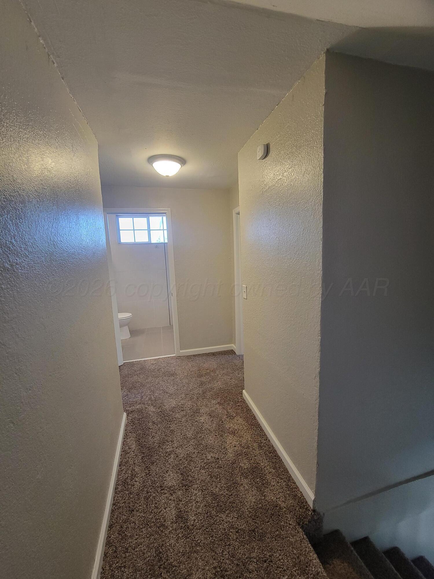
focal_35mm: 13
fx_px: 217
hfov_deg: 89.9
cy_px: 290
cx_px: 217
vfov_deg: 106.2
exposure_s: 1/60
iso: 200
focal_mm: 2.2
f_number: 2.2
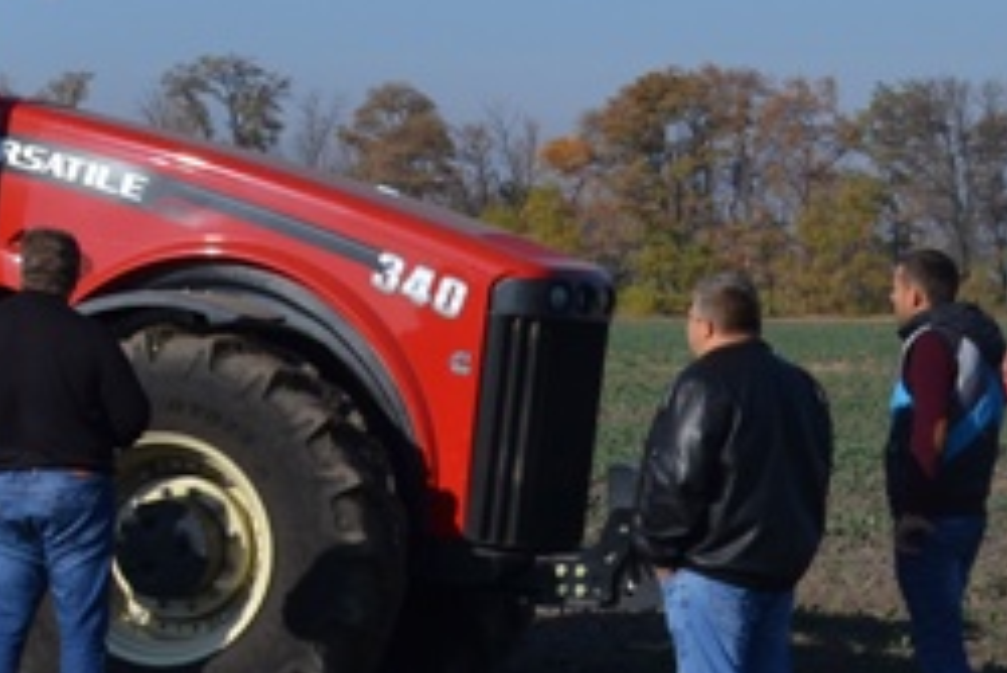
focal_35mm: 144
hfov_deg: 13.9
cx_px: -117
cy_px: 135
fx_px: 4030
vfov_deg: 9.5
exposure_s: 1/250
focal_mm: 30
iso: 100
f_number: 8
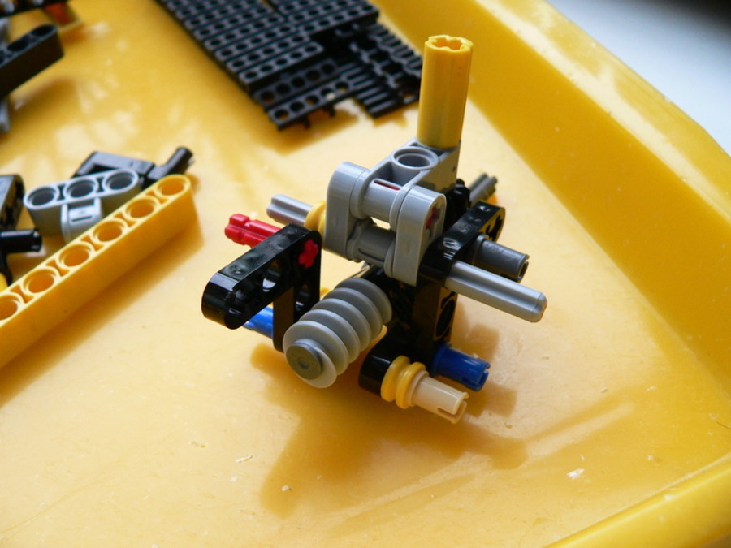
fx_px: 760
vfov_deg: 39.7
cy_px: 274
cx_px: 366
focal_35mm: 36
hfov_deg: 51.4
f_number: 2.8
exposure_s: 1/20
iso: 200
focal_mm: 6
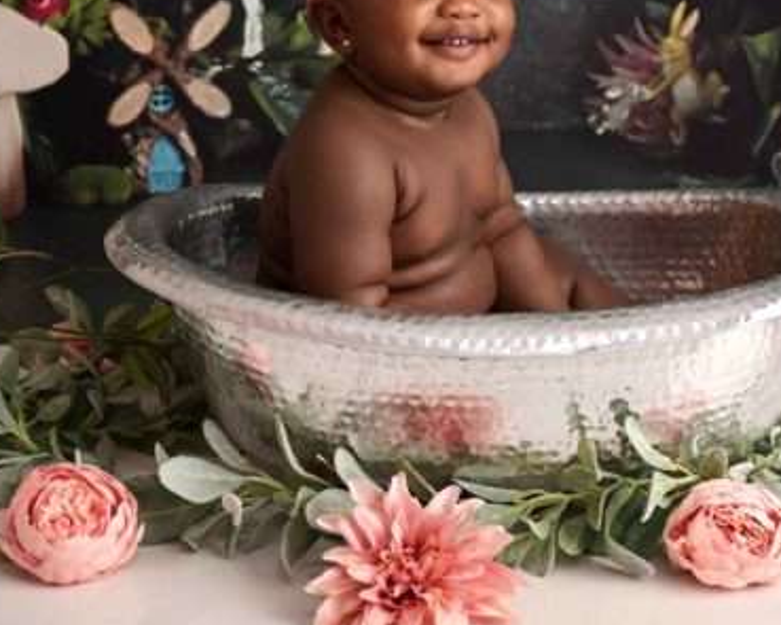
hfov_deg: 23.5
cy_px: 66
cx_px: 506
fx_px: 1872
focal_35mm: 81
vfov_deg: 18.6
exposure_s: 1/100
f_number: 2.8
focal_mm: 37
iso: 200
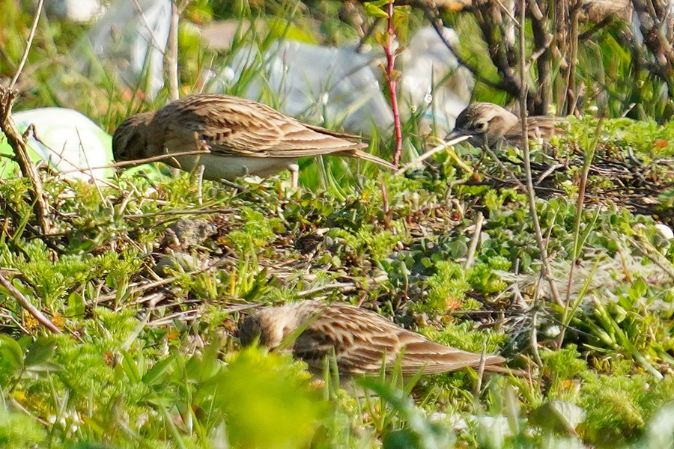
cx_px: 337
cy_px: 224
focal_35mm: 600
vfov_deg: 2.3
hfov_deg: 3.4
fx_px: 11232
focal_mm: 600
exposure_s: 1/2000
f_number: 6.3
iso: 1000
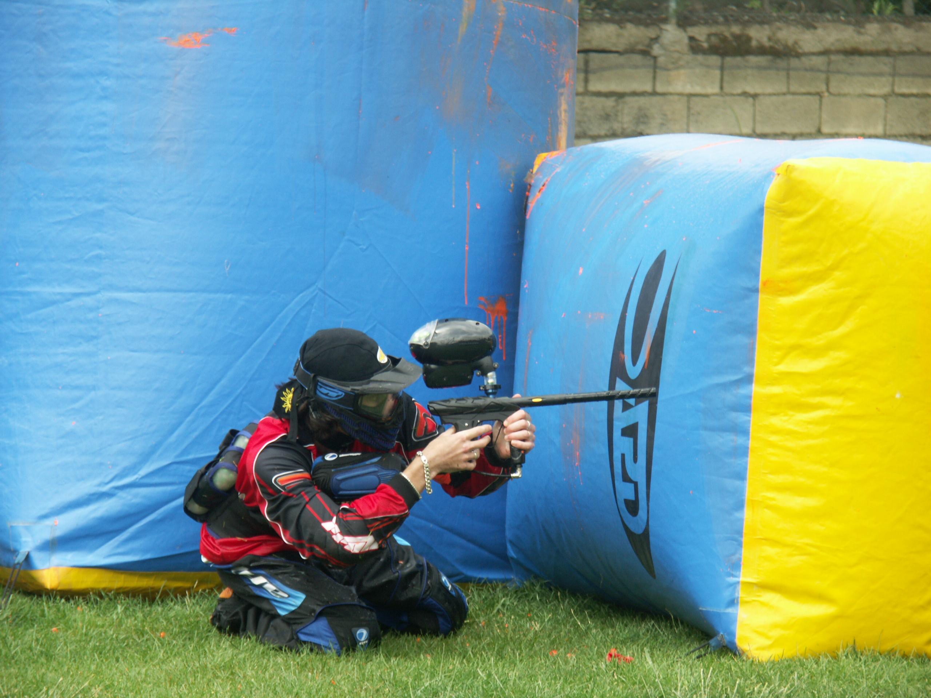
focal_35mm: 200
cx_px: 466
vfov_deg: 7.4
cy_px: 349
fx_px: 5379
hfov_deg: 9.9
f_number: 3.5
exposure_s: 1/200
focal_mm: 50.8
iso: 64
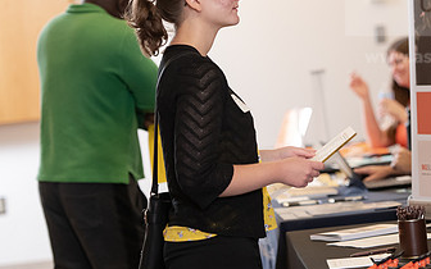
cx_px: 307
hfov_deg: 10.3
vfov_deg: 6.4
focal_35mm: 204
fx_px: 2396
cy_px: 84
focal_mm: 116
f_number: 3.2
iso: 1600
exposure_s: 1/200
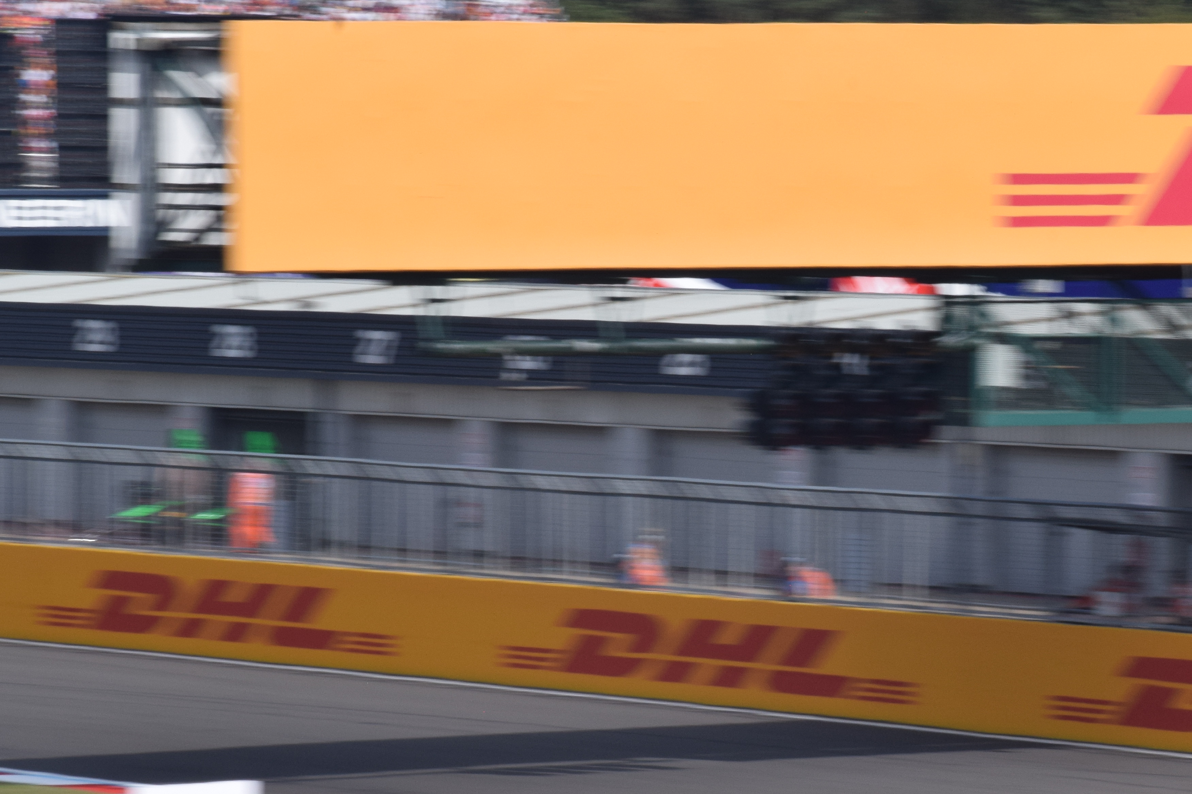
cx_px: 885
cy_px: 504
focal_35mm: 347
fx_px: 11483
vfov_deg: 4.0
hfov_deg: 5.9
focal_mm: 135
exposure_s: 1/160
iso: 400
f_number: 22
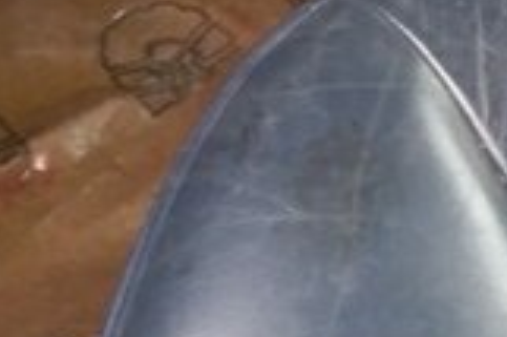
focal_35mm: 132
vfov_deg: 9.7
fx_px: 1857
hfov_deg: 14.1
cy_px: -304
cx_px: 863
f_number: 2.2
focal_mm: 3.3
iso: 160
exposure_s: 1/20
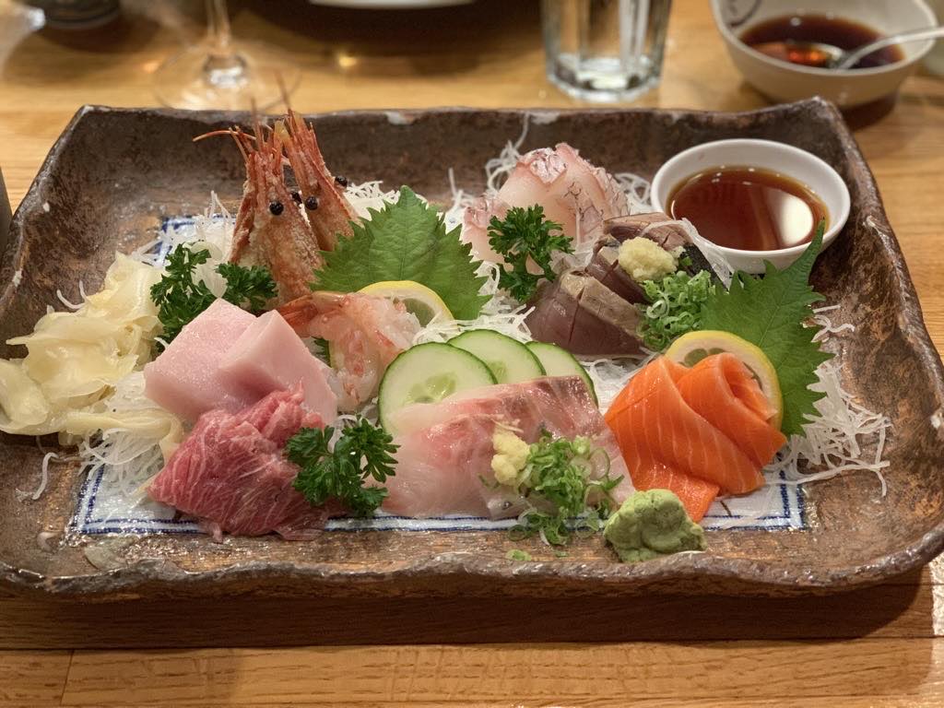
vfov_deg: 28.0
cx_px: 472
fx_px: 1418
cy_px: 354
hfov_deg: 36.8
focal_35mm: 52
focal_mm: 6
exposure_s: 1/40
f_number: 2.4
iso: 320
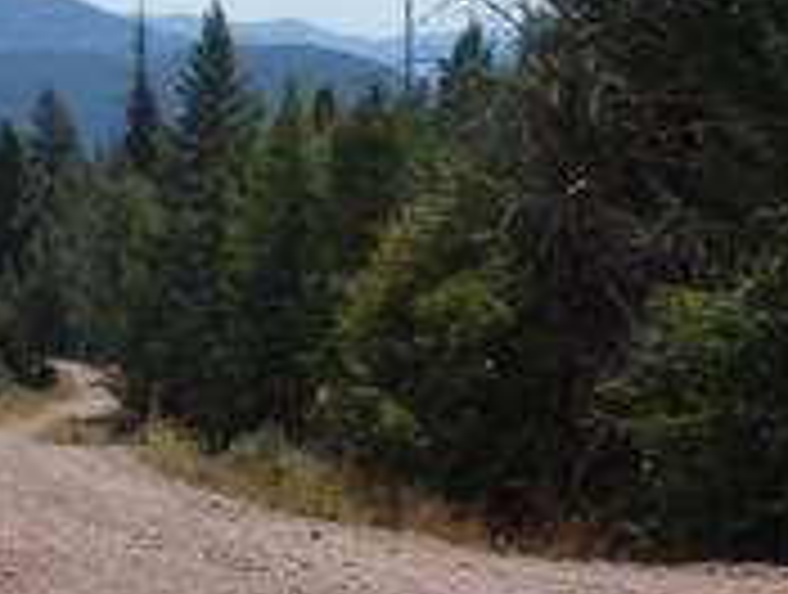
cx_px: 99
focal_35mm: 208
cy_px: 142
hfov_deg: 9.5
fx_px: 4745
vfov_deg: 7.2
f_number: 5.7
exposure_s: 1/640
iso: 125
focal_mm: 13.1
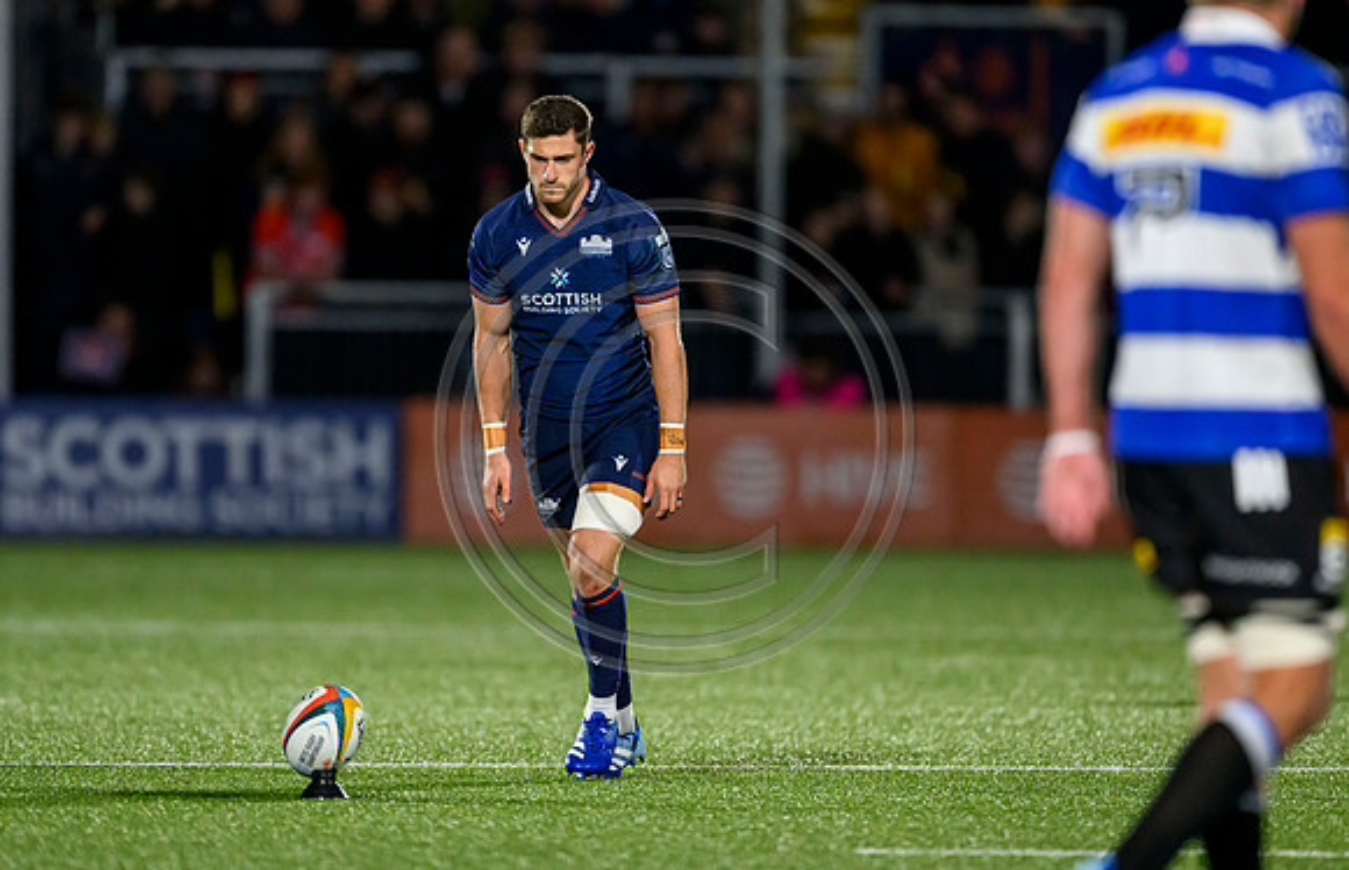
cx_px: 577
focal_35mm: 684
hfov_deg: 3.0
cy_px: 355
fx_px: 25388
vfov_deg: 2.0
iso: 6400
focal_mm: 560
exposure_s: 1/1250
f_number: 4
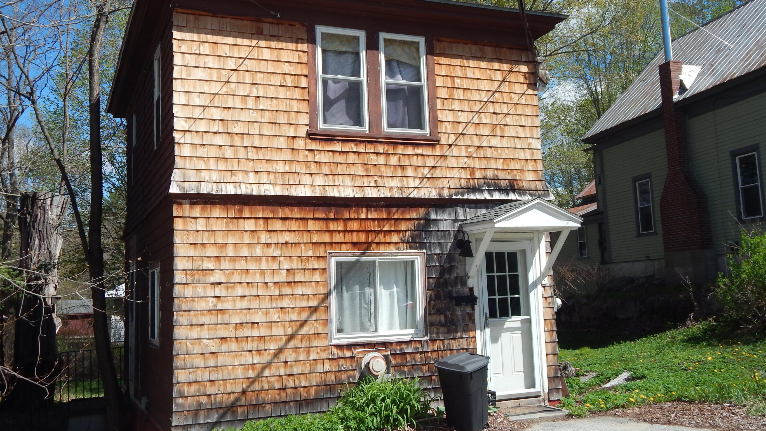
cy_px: 200
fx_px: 752
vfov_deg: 32.0
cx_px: 387
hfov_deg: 54.0
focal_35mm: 37
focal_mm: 5.6
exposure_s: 1/400
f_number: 6.5
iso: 125
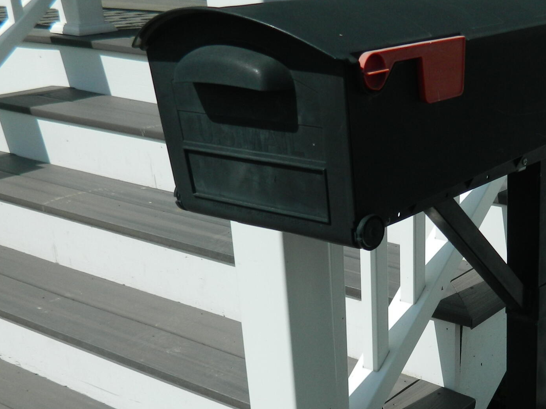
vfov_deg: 26.4
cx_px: 454
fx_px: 852
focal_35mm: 54
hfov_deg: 34.2
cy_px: 343
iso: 80
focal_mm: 4.5
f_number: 8.7
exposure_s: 1/320
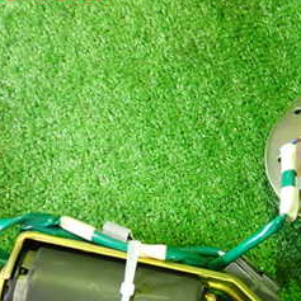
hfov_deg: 25.2
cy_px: 262
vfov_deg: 25.1
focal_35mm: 67
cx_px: 251
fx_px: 659
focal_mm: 5.4
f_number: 2.3
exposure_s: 1/30
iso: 800
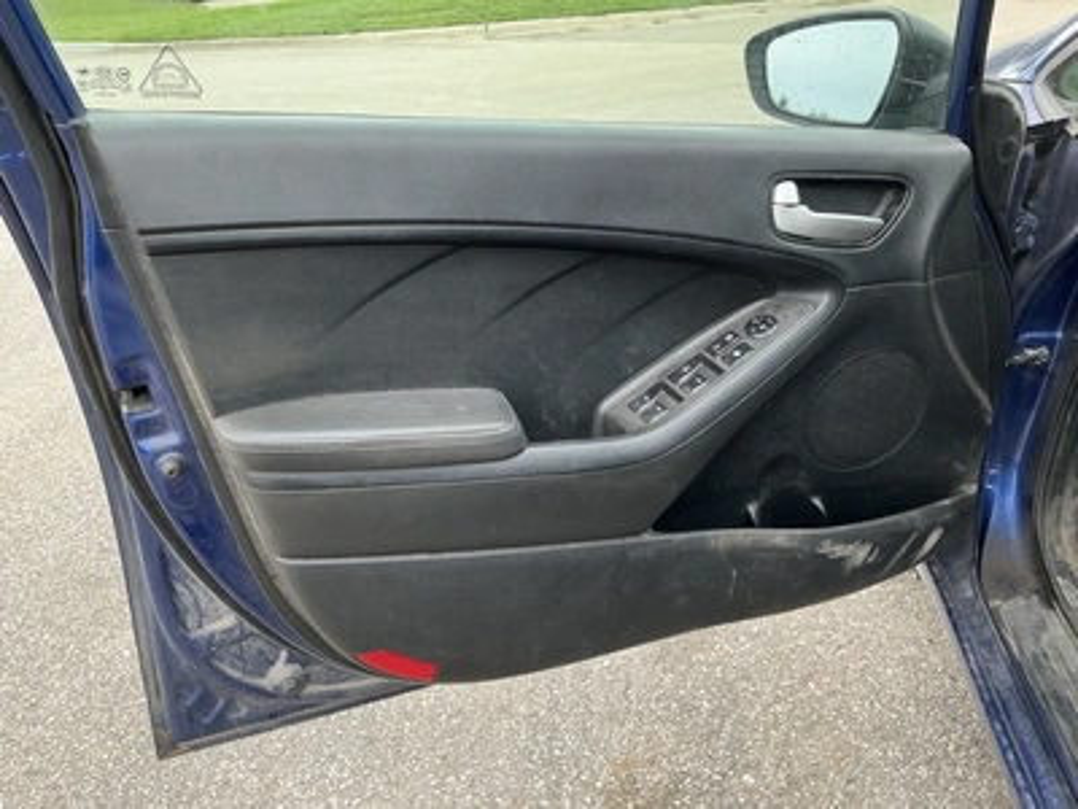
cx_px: 539
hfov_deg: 63.4
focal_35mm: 28
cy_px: 404
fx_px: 872
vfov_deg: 49.7
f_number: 1.8
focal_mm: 3
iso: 20
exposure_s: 1/151
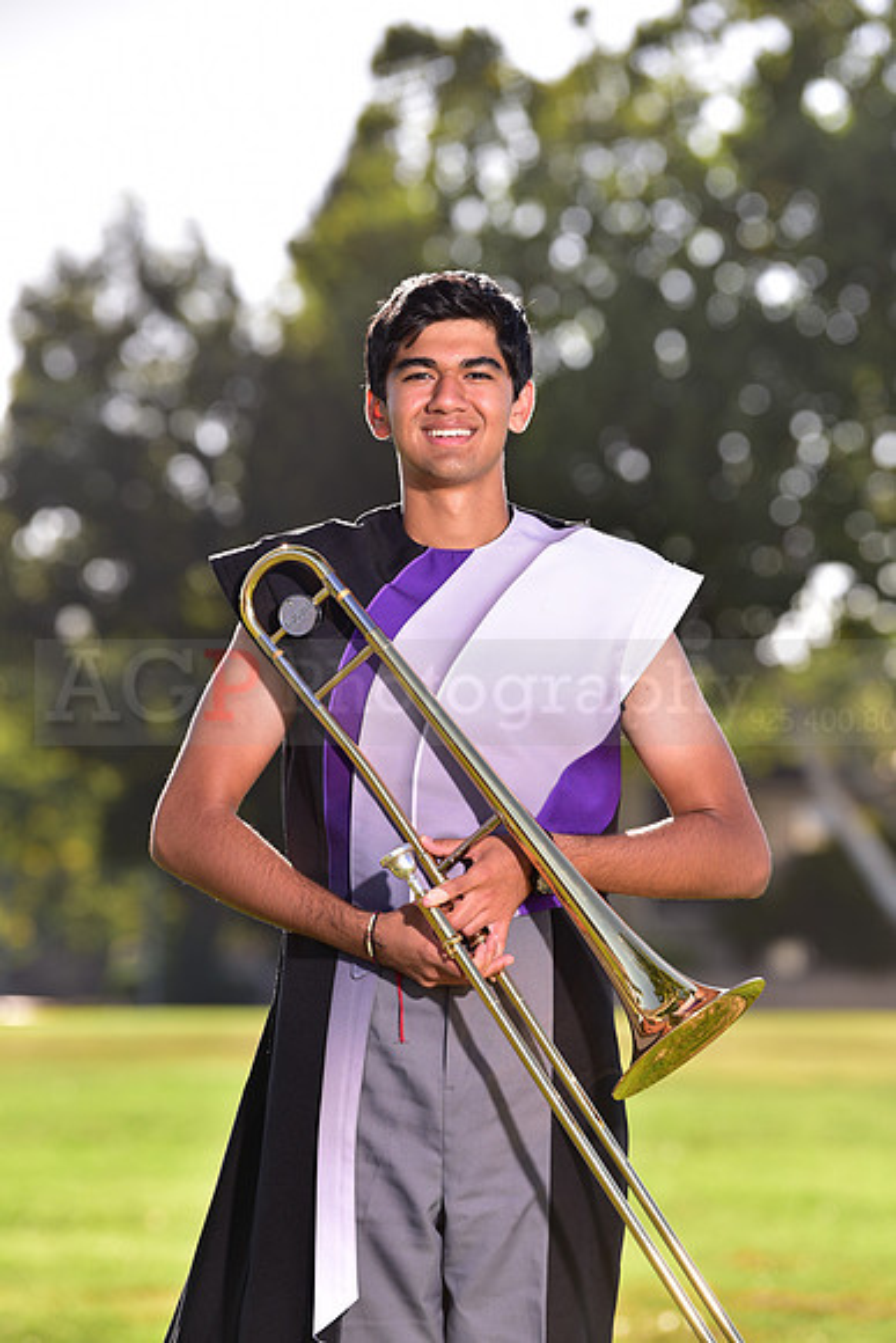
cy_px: 672
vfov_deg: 12.4
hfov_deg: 8.3
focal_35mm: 165
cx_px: 448
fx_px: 6156
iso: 80
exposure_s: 1/250
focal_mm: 165
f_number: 4.5
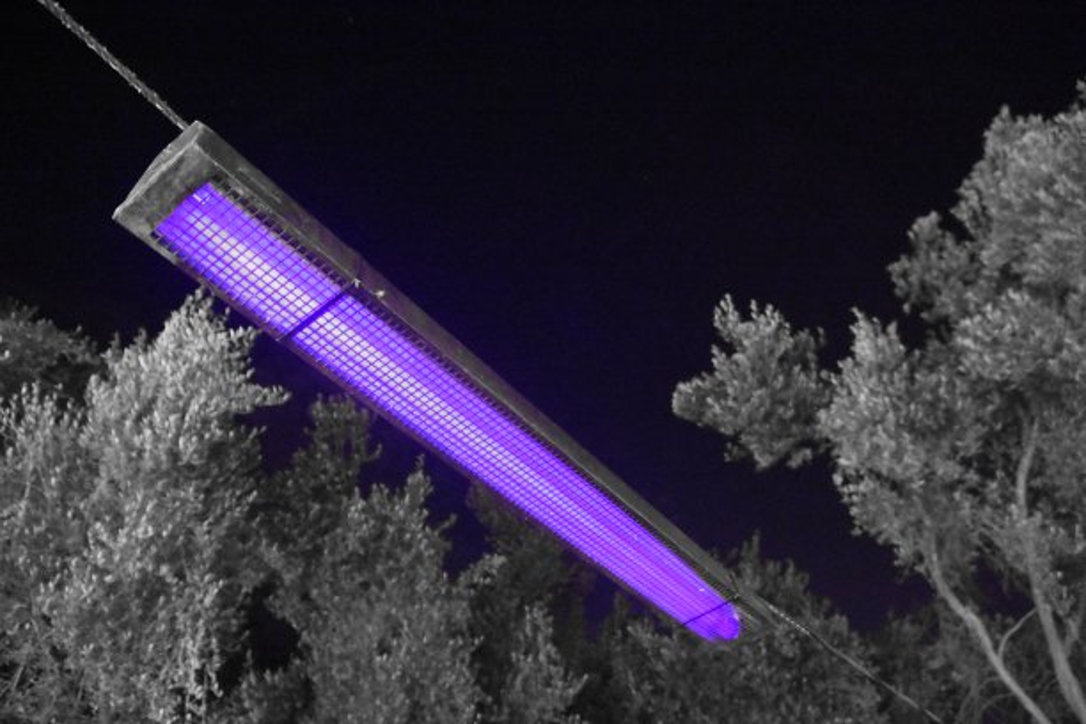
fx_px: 814
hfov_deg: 67.4
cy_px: 362
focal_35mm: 27
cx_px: 543
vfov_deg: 47.9
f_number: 3.5
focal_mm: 18
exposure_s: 1/13
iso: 12800
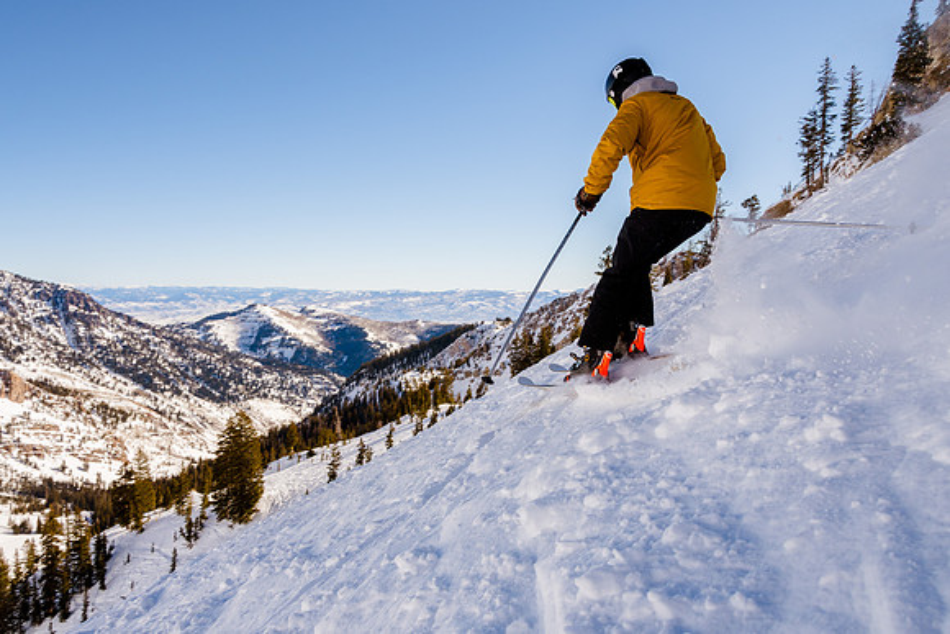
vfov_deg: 46.5
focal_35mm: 28
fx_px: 738
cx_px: 465
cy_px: 317
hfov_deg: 65.5
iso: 160
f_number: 8
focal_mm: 18
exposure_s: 1/800
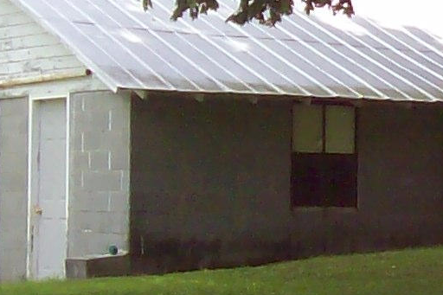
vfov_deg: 7.3
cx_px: 529
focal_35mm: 188
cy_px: 190
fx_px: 2313
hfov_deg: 10.8
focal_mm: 6
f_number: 2.7
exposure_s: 1/359
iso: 80
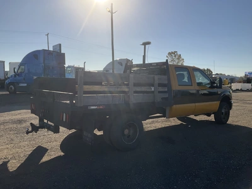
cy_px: 94
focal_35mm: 29
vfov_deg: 48.2
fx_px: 211
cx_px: 126
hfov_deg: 61.7
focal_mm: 3
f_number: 1.8
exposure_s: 1/3788
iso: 25
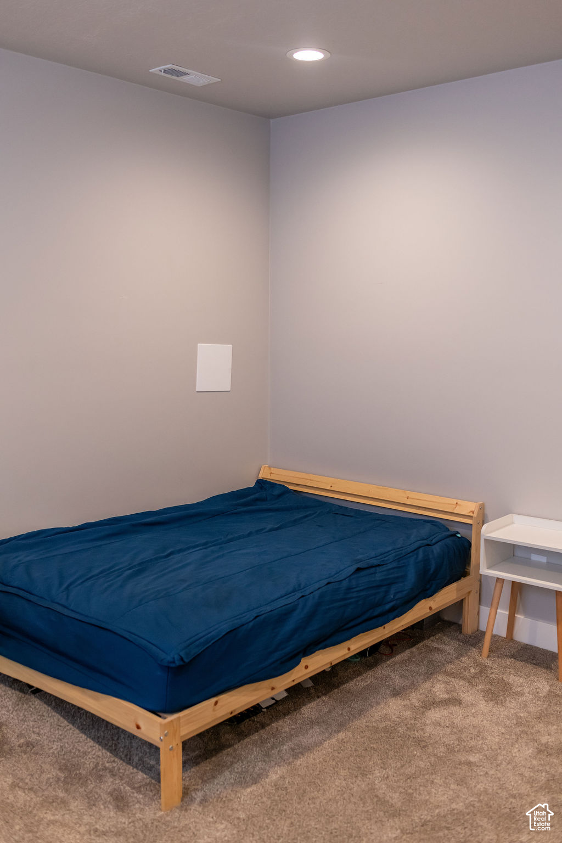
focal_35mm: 35
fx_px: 820
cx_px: 281
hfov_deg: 37.9
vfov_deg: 54.4
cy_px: 422
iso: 1600
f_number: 3.2
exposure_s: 1/250
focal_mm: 35
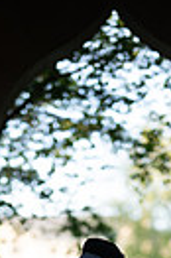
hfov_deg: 8.0
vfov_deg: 11.4
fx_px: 1229
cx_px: 94
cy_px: 398
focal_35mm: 172
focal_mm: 50
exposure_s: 1/1000
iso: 200
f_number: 1.3
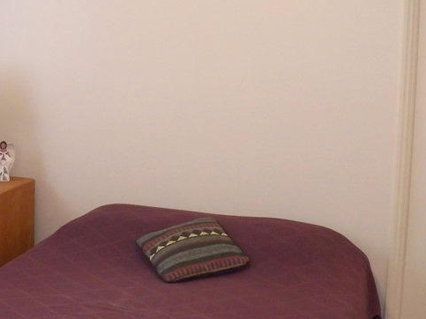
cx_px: 146
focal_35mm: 58
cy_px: 104
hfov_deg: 33.0
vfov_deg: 25.1
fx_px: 714
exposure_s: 1/30
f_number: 2.8
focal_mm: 4.9
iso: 320
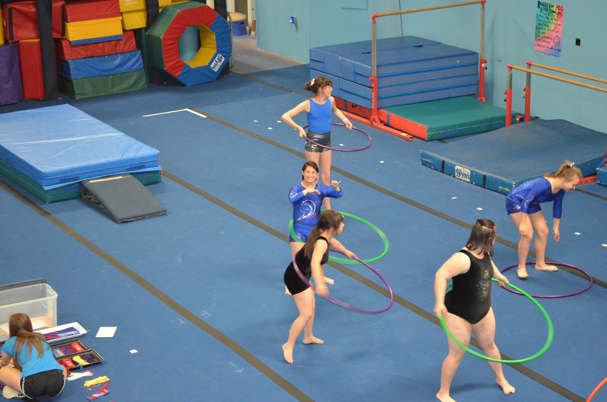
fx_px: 1388
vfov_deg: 16.5
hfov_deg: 24.7
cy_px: 201
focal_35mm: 82
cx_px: 304
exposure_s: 1/60
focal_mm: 55
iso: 3200
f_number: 5.6
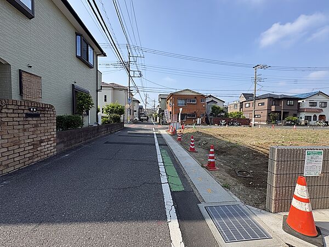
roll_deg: -1.5
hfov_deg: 102.1
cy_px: 124
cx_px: 164
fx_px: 133
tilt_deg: -2.1
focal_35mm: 14
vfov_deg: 85.7
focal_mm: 2.22
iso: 50
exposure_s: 1/1160
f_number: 2.2
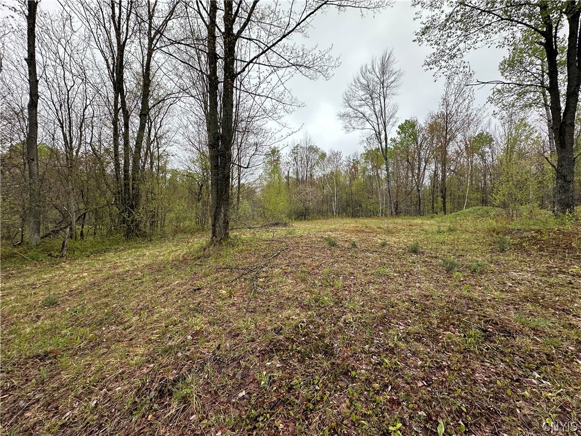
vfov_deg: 85.7
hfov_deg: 102.1
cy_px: 218
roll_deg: -0.2
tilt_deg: -2.0
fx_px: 235
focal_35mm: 14
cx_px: 290
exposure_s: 1/716
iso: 40
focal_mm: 2.22
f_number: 2.2
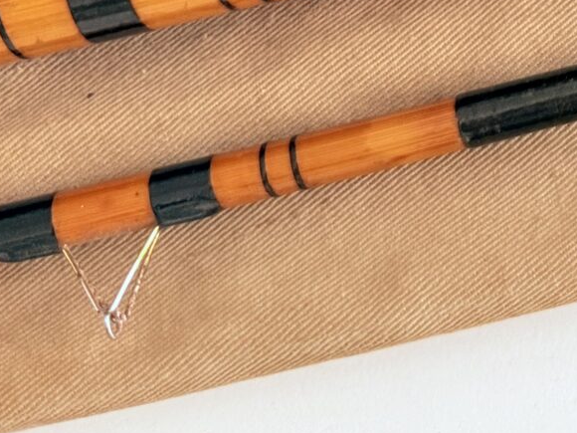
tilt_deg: -82.7
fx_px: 1767
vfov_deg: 12.6
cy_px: -374
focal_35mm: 106
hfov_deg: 16.7
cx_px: 884
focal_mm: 6.76
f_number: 1.78
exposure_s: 1/65
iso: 200
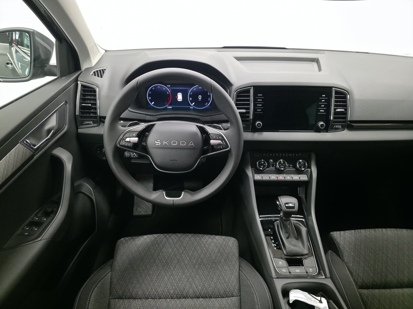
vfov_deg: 58.9
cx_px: 206
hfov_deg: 73.9
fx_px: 274
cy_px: 154
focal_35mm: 23
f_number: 1.7
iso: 640
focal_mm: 6.3
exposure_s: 1/50
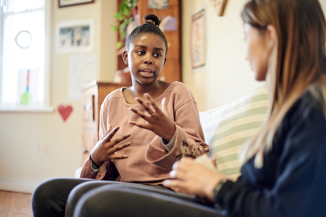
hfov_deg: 39.6
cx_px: 163
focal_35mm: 50
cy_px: 108
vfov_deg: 26.9
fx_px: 452
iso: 800
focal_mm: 50
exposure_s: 1/125
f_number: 1.4
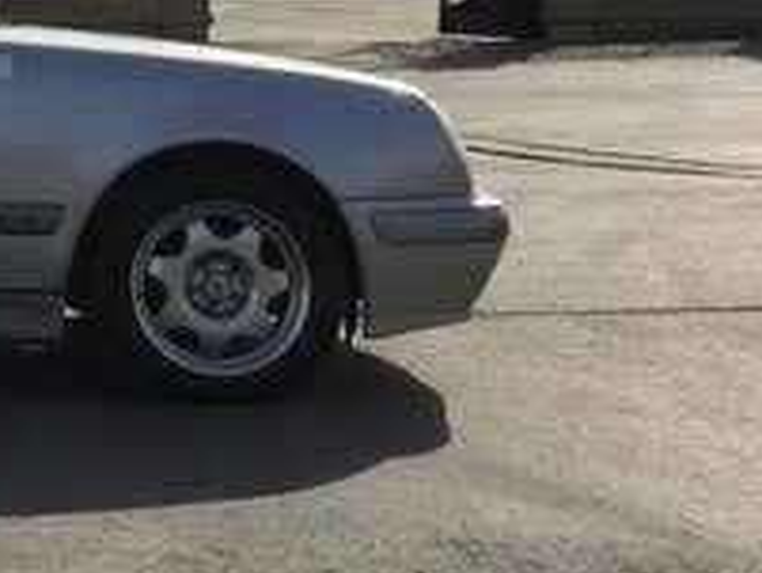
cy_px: 21
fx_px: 2092
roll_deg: -0.3
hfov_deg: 18.4
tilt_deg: -1.3
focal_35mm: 95
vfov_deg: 15.3
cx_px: -375
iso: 32
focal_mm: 4.15
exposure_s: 1/5650
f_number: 2.2
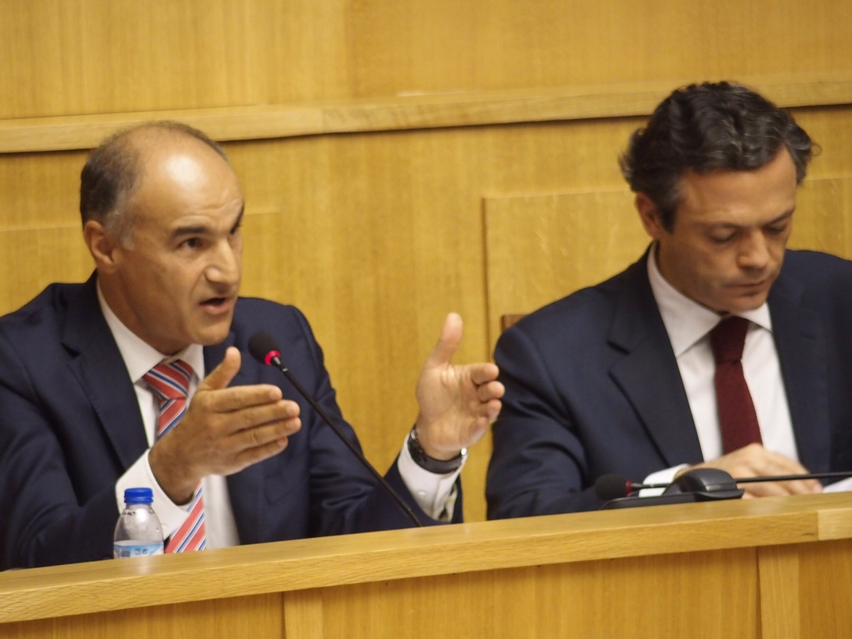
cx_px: 426
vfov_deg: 5.0
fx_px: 7384
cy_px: 320
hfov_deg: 6.6
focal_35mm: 300
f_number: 2.8
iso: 800
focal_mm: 64.3
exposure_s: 1/80
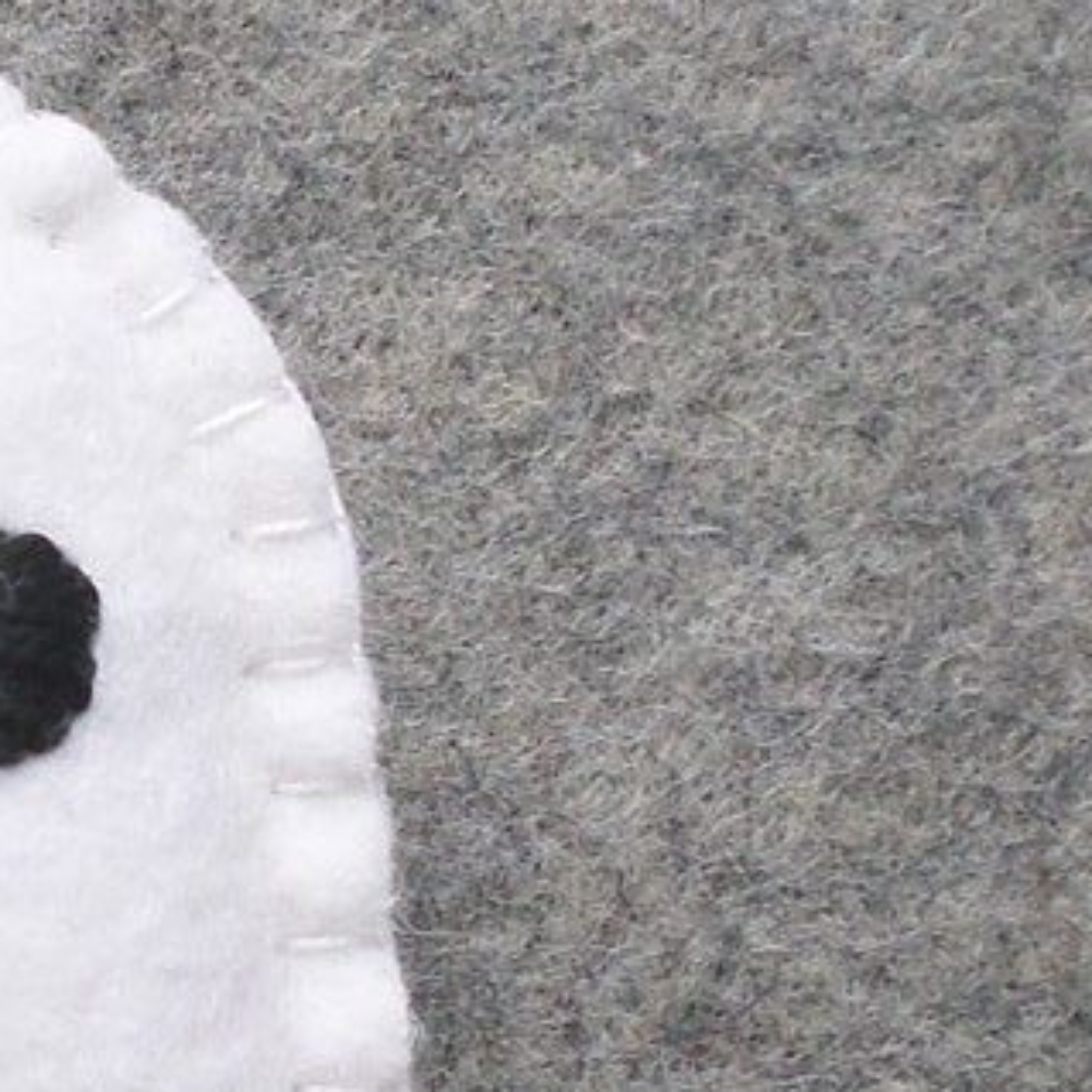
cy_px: 585
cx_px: -305
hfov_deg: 12.7
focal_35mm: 133
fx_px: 4747
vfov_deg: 13.1
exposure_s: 1/180
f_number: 2.5
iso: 80
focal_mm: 4.5
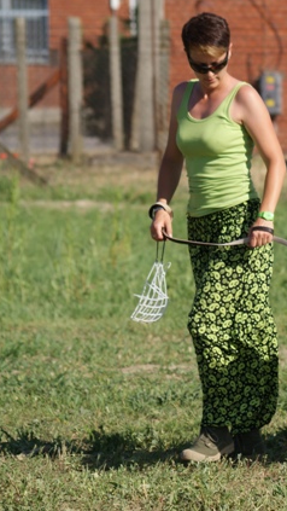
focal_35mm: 285
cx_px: 375
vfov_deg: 7.6
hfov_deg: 4.2
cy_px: 256
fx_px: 3855
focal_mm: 120
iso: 100
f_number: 5.6
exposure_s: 1/640
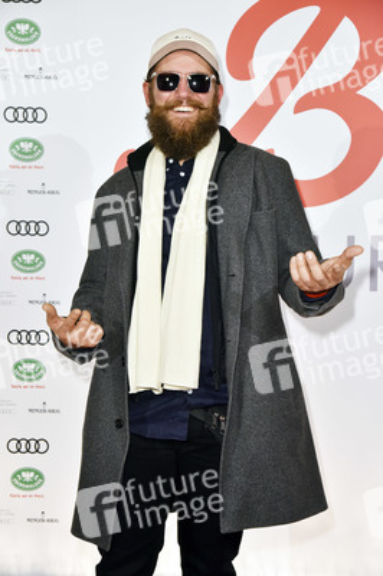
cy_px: 288
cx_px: 192
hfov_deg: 20.9
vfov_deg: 31.0
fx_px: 1039
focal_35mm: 65
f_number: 6.3
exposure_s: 1/160
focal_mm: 65
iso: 2500
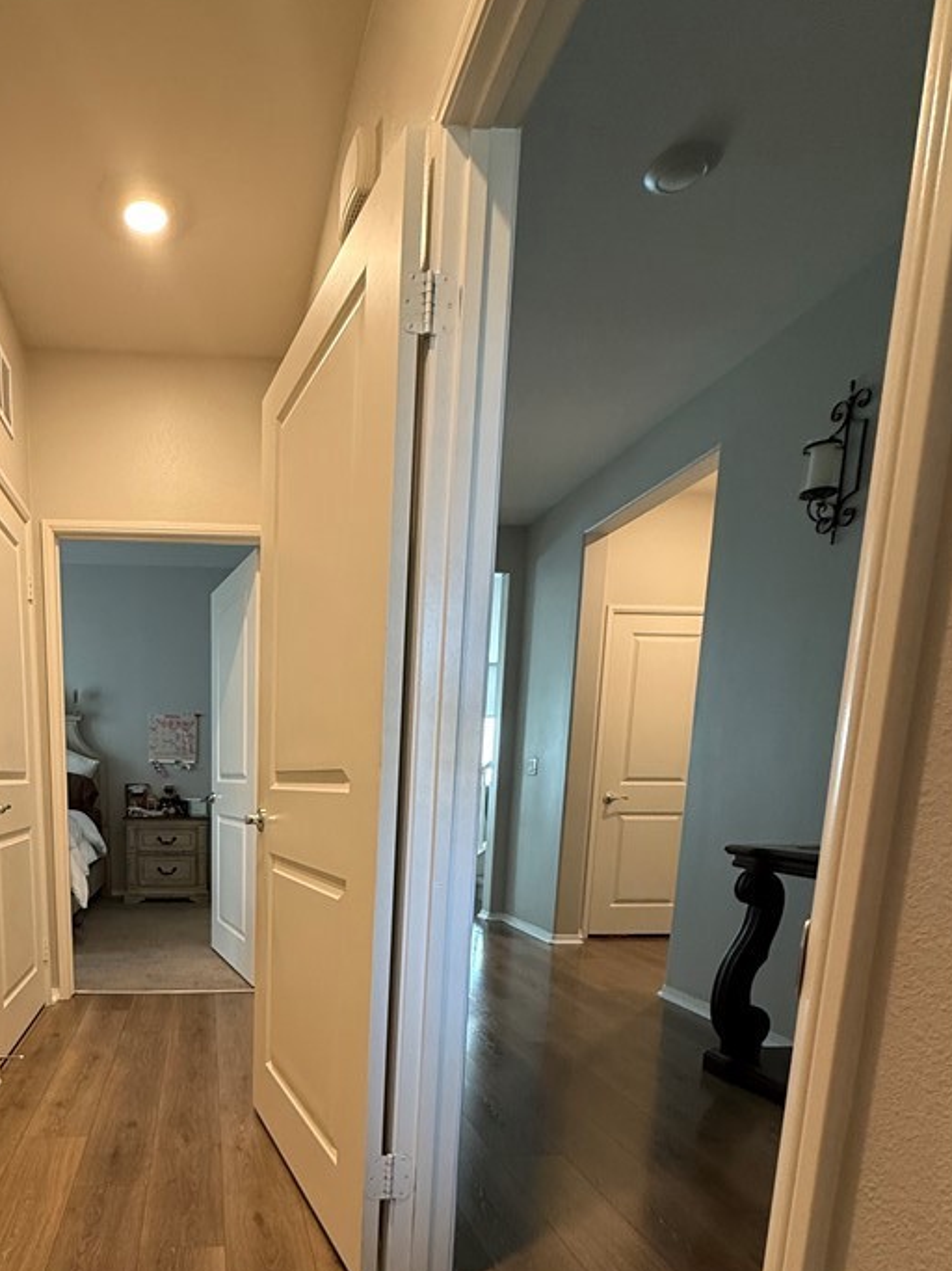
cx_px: 249
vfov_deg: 74.8
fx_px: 770
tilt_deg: -9.6
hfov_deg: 60.3
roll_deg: -1.2
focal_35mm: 21
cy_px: 910
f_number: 2.2
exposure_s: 1/60
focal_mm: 2.22
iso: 250
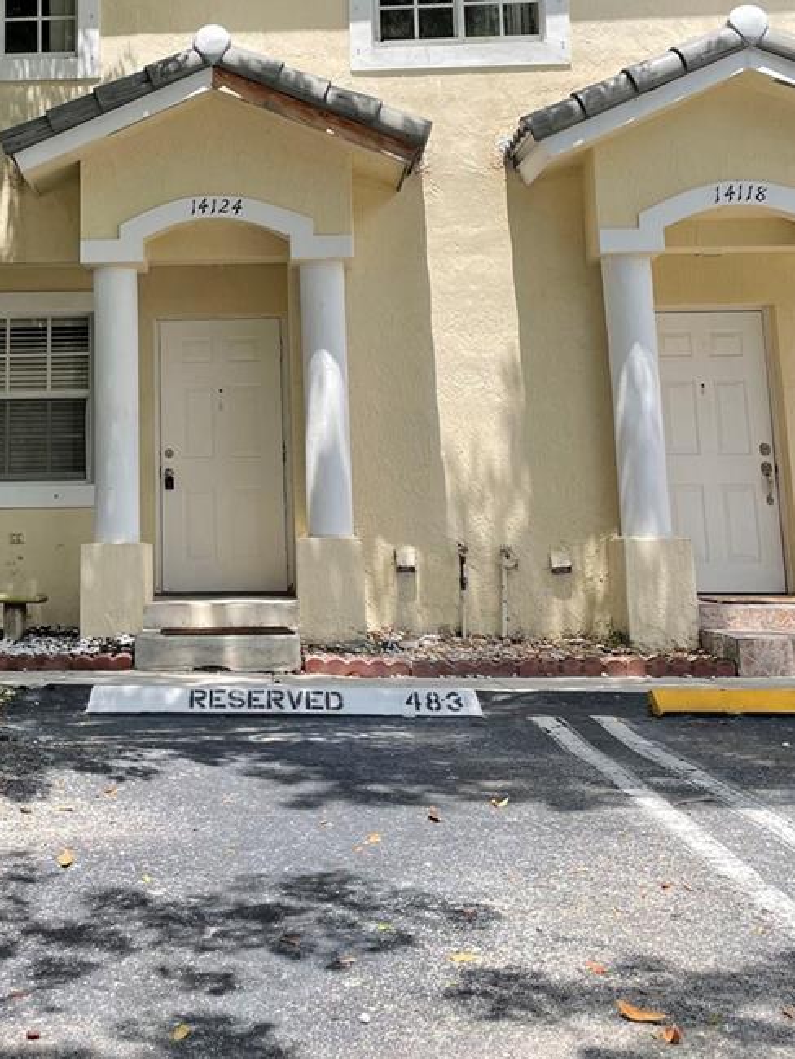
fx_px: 1469
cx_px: 147
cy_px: 270
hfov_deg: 29.5
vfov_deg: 38.7
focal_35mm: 48
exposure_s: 1/1770
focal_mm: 4.2
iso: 32
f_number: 1.6
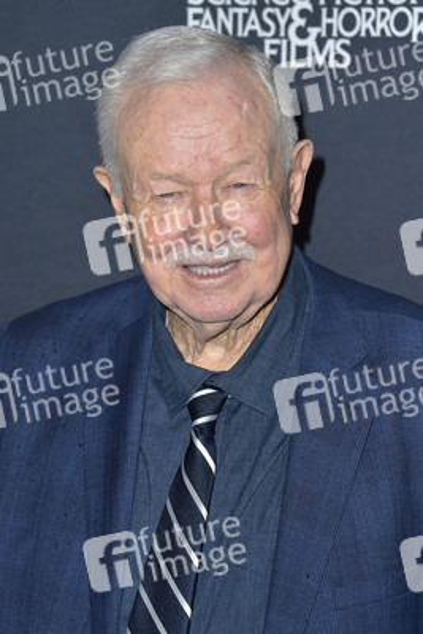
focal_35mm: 116
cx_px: 212
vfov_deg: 17.6
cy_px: 317
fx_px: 2043
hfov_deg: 11.8
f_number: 6.3
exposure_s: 1/250
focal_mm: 116
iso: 250
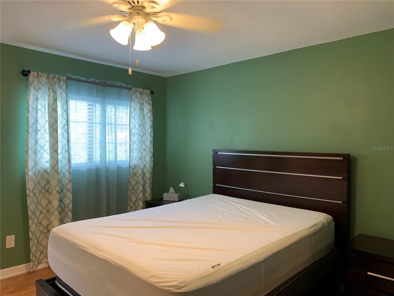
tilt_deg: -2.5
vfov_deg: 53.1
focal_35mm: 26
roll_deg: -0.6
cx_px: 197
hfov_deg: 67.3
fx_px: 296
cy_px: 148
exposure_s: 1/60
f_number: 1.8
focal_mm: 4.25
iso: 160
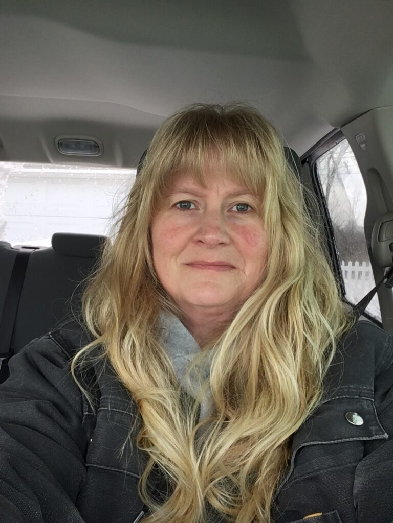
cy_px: 262
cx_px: 196
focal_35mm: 31
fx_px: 469
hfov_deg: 45.4
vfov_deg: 58.4
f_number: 2.4
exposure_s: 1/40
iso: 50
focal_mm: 2.15
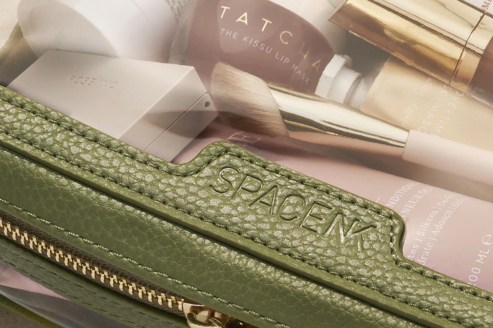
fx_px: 2218
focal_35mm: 162
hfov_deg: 12.6
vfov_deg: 8.5
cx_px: 449
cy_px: 145
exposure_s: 1/8
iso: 100
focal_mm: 34
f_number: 16
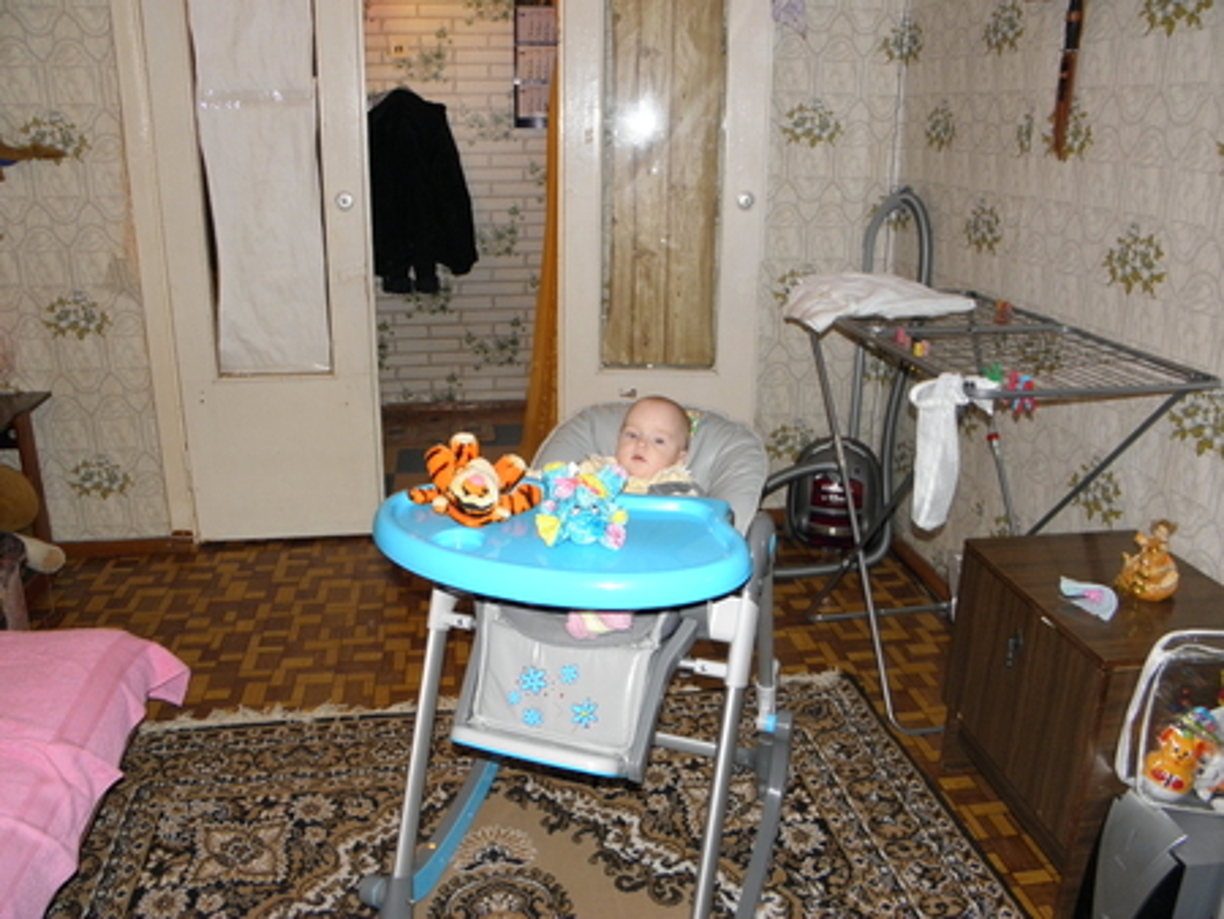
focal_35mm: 28
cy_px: 460
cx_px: 612
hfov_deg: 63.4
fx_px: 991
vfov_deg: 49.8
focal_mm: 5
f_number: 3.5
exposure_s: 1/30
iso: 125
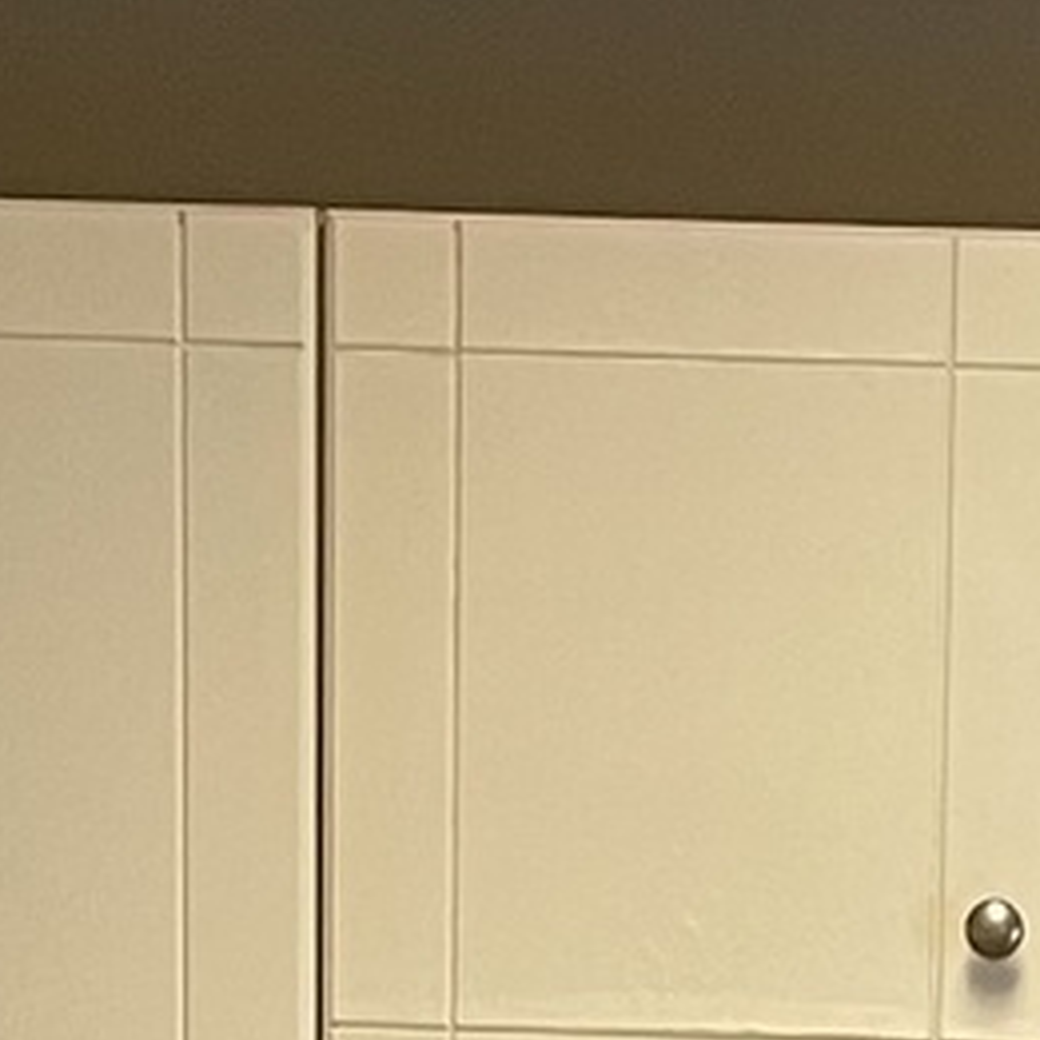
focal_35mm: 203
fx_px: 6900
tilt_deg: -8.3
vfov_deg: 7.5
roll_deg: -1.7
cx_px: 1183
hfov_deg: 8.5
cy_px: 3152
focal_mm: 5.1
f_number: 1.6
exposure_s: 1/60
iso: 80
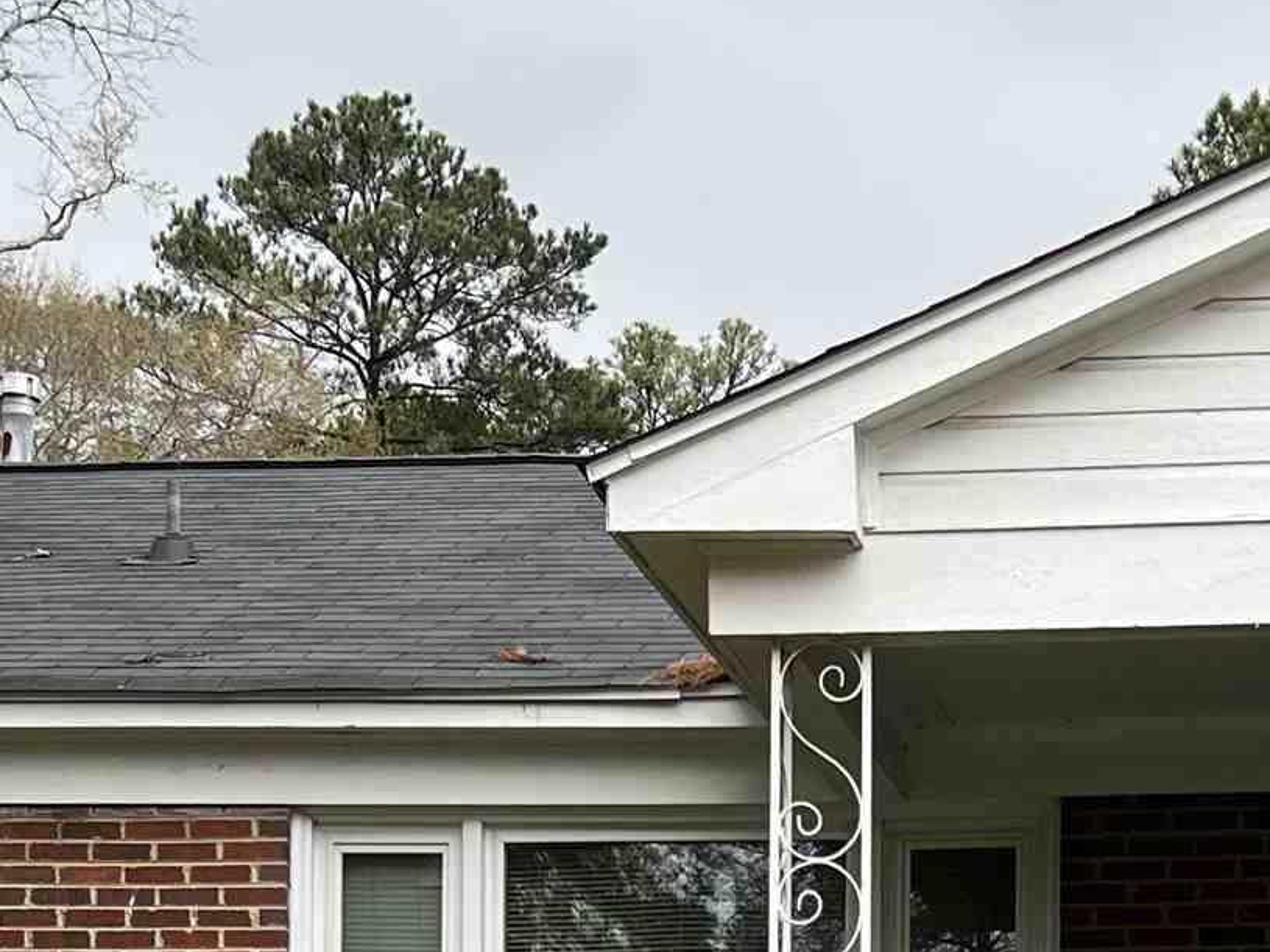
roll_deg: -0.9
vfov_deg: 14.4
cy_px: 1278
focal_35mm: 98
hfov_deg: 20.0
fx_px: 3595
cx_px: 823
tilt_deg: +0.4
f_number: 1.5
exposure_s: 1/827
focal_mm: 5.7
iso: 50
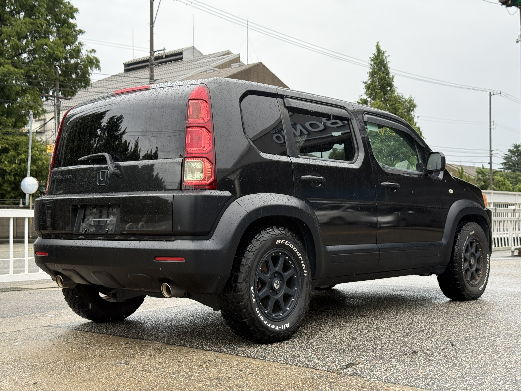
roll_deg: +0.1
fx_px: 722
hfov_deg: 39.7
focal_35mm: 48
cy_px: 196
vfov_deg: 30.3
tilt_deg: +2.2
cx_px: 260
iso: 80
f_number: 1.78
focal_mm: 6.76
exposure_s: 1/687
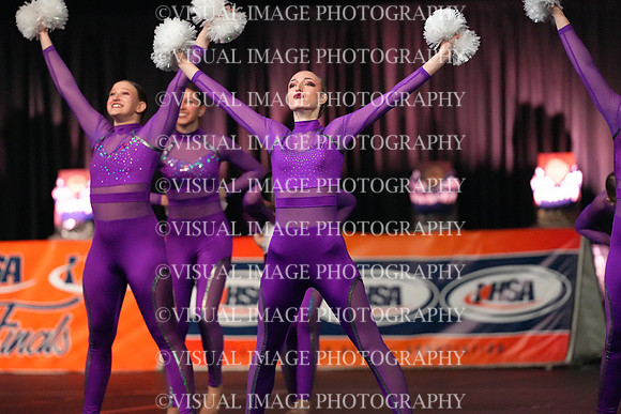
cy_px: 207
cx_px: 310
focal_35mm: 300
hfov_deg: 6.9
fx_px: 5176
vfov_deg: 4.6
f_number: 3.5
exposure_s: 1/1250
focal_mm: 300
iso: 16000
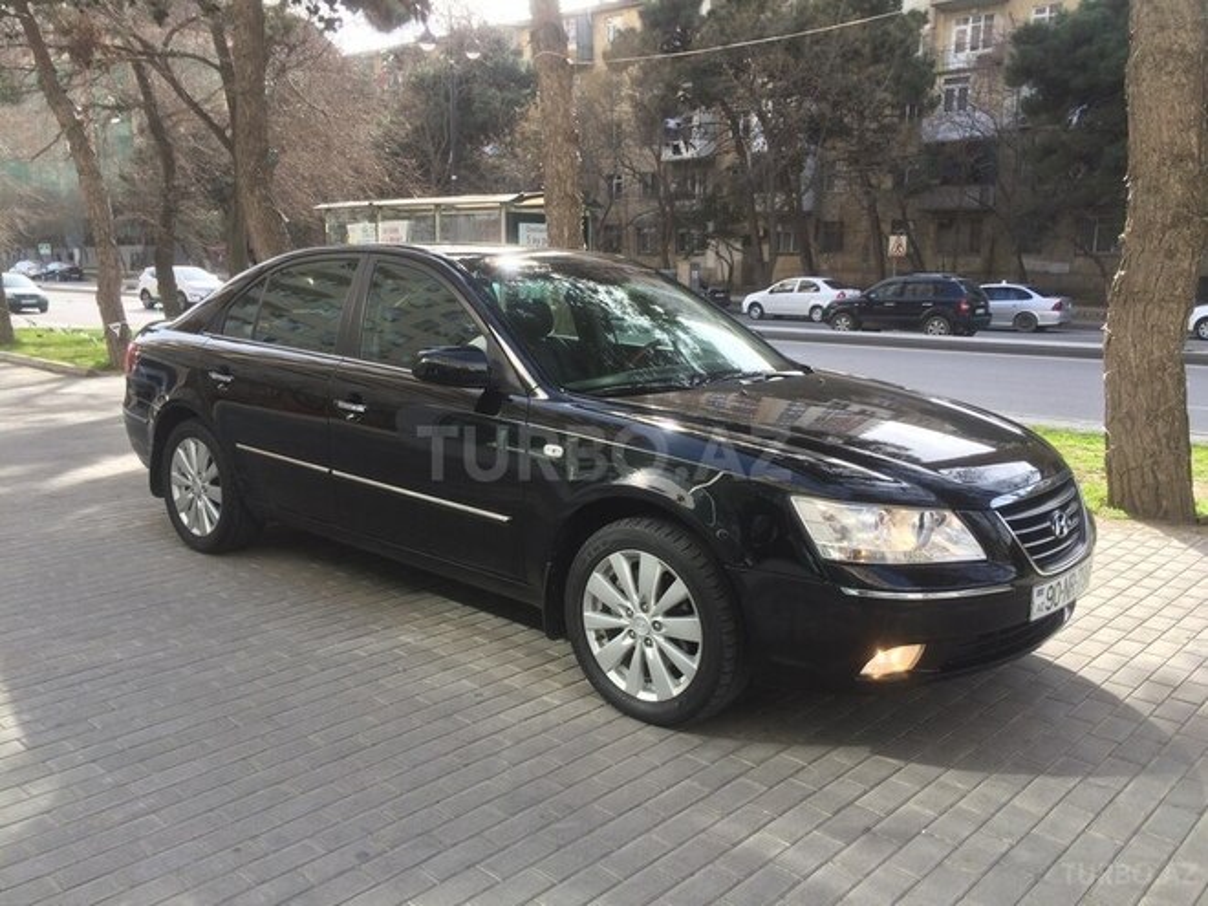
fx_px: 1012
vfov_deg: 48.2
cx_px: 604
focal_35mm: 29
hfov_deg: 61.7
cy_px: 453
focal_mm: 4.15
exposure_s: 1/334
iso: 32
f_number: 2.2
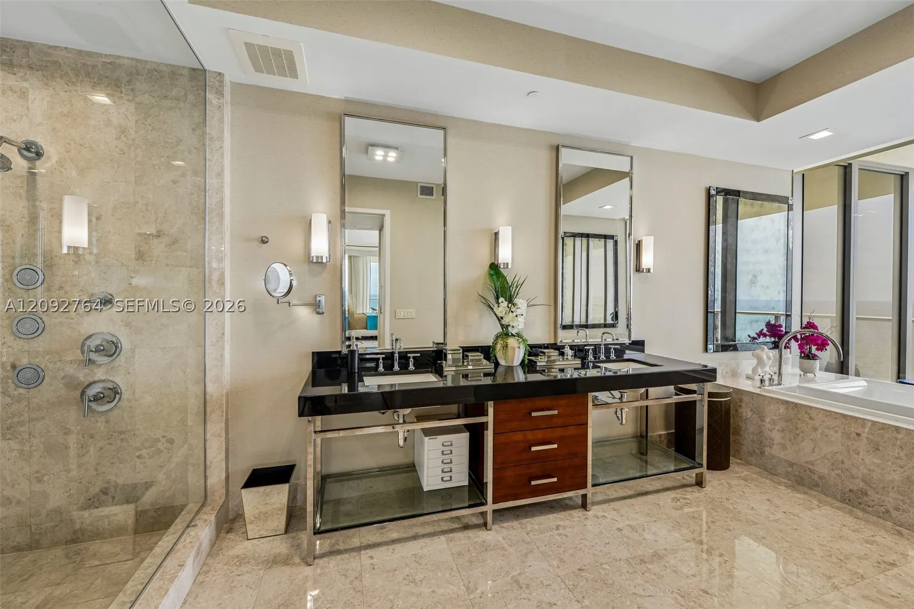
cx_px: 457
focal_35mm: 14
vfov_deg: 81.2
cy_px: 304
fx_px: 355
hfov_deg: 104.3
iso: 200
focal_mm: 14
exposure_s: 1/13
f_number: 9
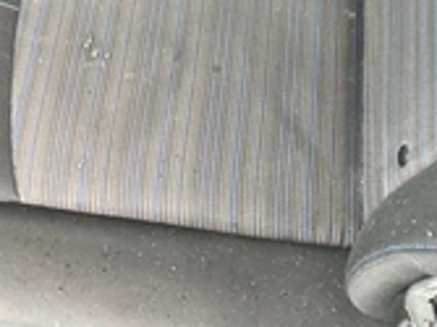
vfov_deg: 21.7
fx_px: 845
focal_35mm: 67
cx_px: 107
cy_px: 73
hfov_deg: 28.5
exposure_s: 1/40
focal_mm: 3
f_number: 1.8
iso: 320
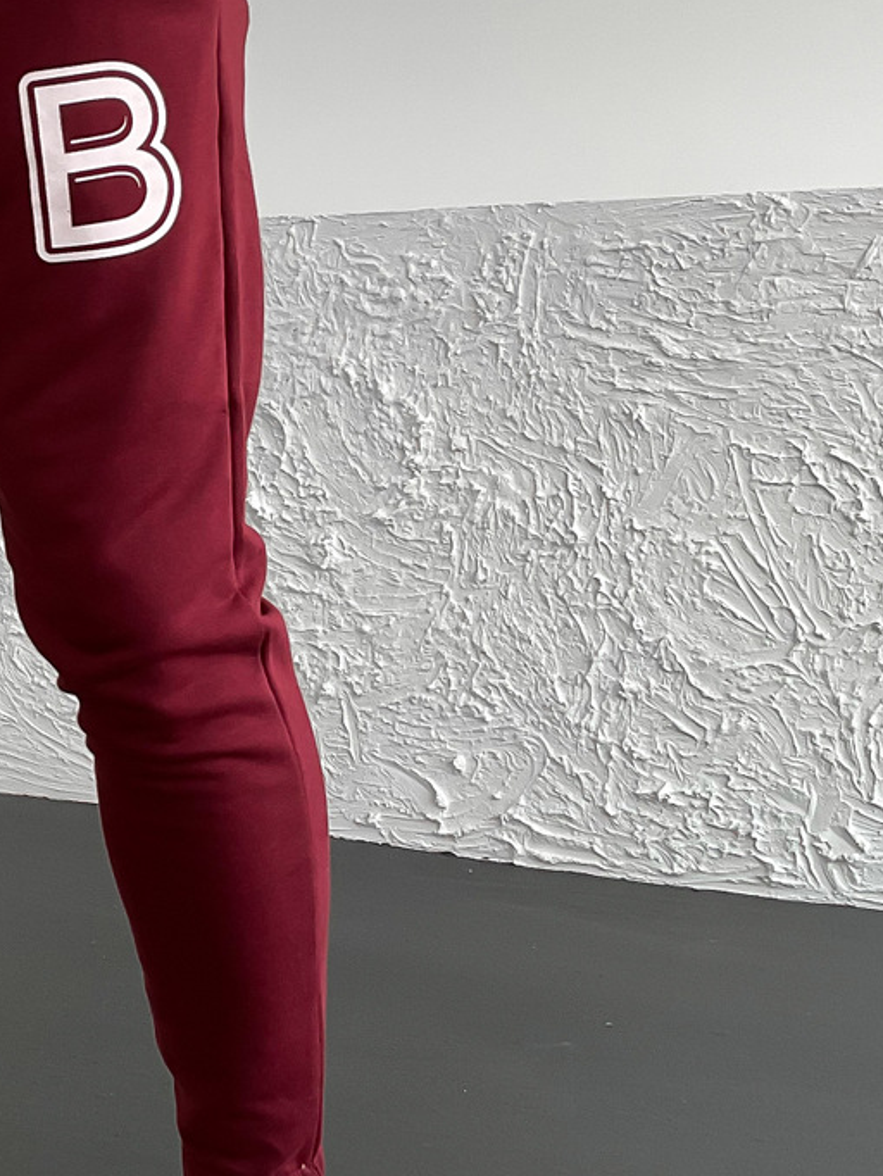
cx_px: -40
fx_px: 2311
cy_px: 431
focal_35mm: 68
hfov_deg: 20.8
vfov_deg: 28.4
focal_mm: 3
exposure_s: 1/120
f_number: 1.8
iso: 40
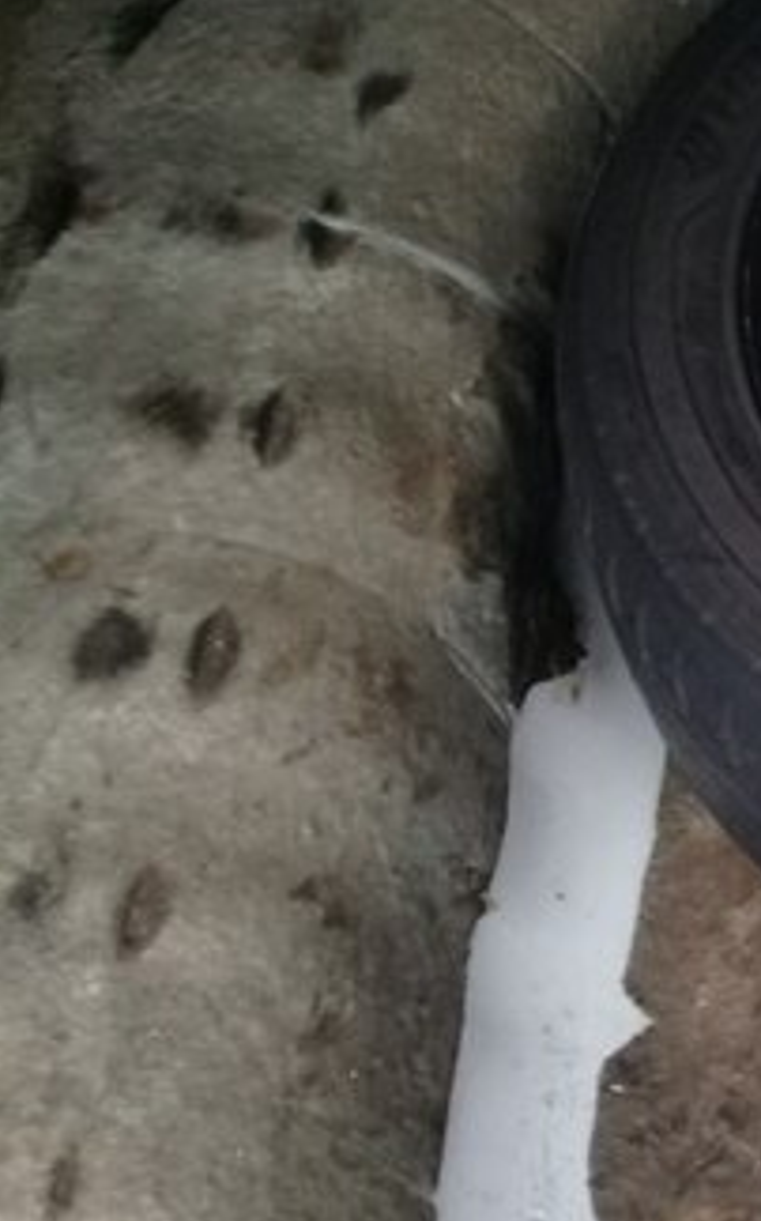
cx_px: 1239
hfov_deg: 17.0
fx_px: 2227
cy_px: 646
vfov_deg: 30.6
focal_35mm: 67
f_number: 2.2
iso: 64
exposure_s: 1/33
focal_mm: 3.3
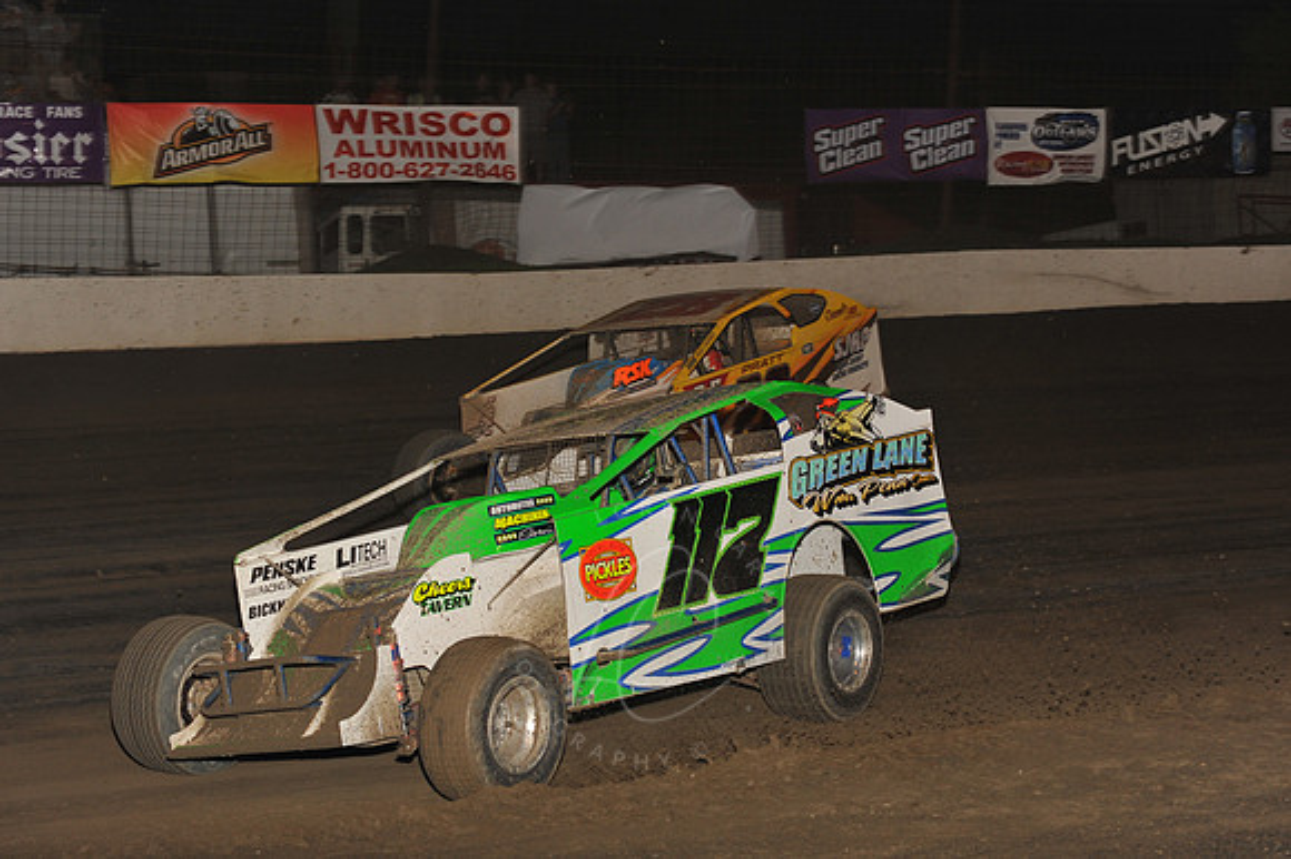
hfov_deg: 25.4
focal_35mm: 80
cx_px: 646
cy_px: 430
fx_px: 2867
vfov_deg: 17.0
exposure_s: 1/320
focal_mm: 80
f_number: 6.3
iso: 800
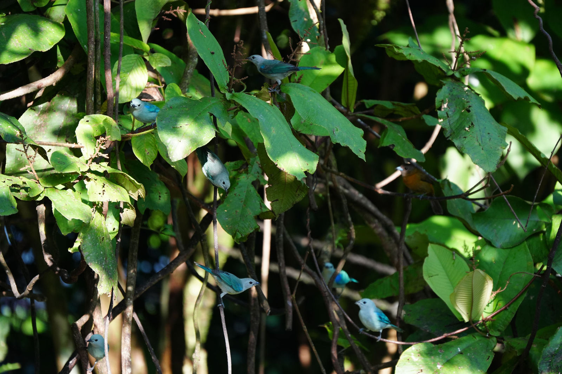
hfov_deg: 5.2
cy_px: 187
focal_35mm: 400
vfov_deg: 3.4
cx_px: 281
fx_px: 6243
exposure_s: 1/500
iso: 1600
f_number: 6.3
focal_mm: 400
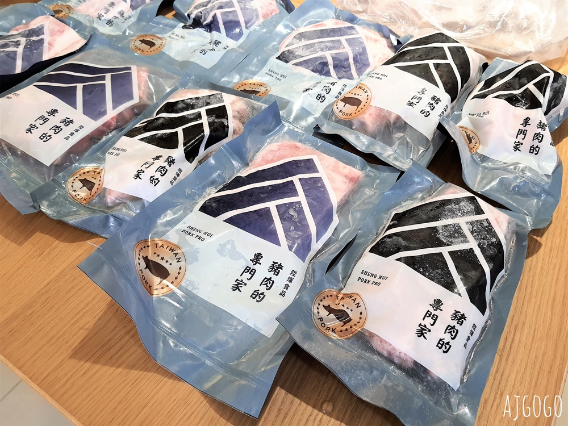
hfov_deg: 67.3
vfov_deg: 53.1
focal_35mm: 26
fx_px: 427
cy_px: 213
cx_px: 284
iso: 200
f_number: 1.7
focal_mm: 4.32
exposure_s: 1/60
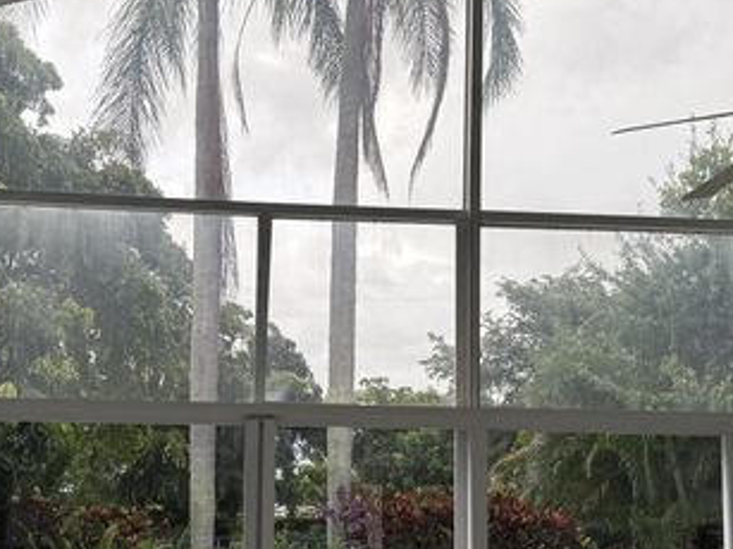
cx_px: 313
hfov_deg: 38.1
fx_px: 1058
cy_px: 384
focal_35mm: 50
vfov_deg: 28.8
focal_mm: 6.76
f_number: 1.78
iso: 80
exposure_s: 1/370
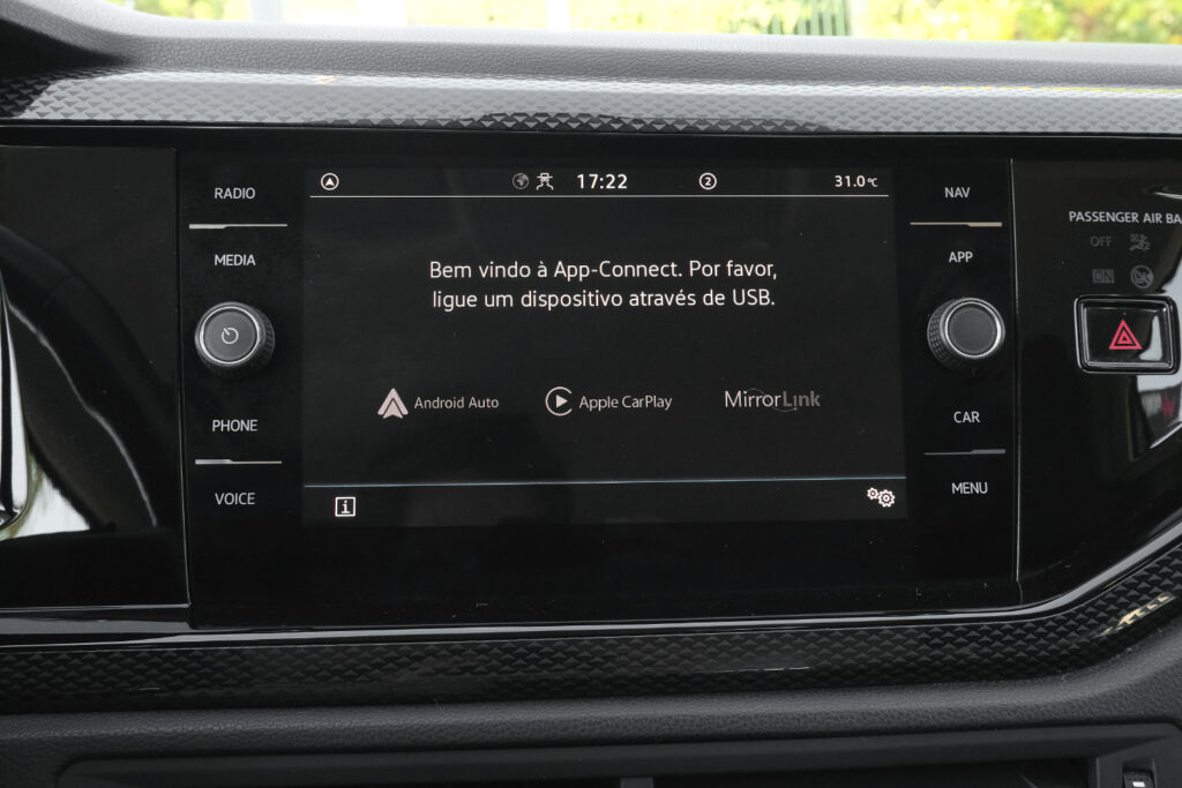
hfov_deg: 51.9
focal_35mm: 37
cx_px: 591
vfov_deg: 36.0
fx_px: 1215
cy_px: 394
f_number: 9
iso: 2000
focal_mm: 24.9
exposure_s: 1/100
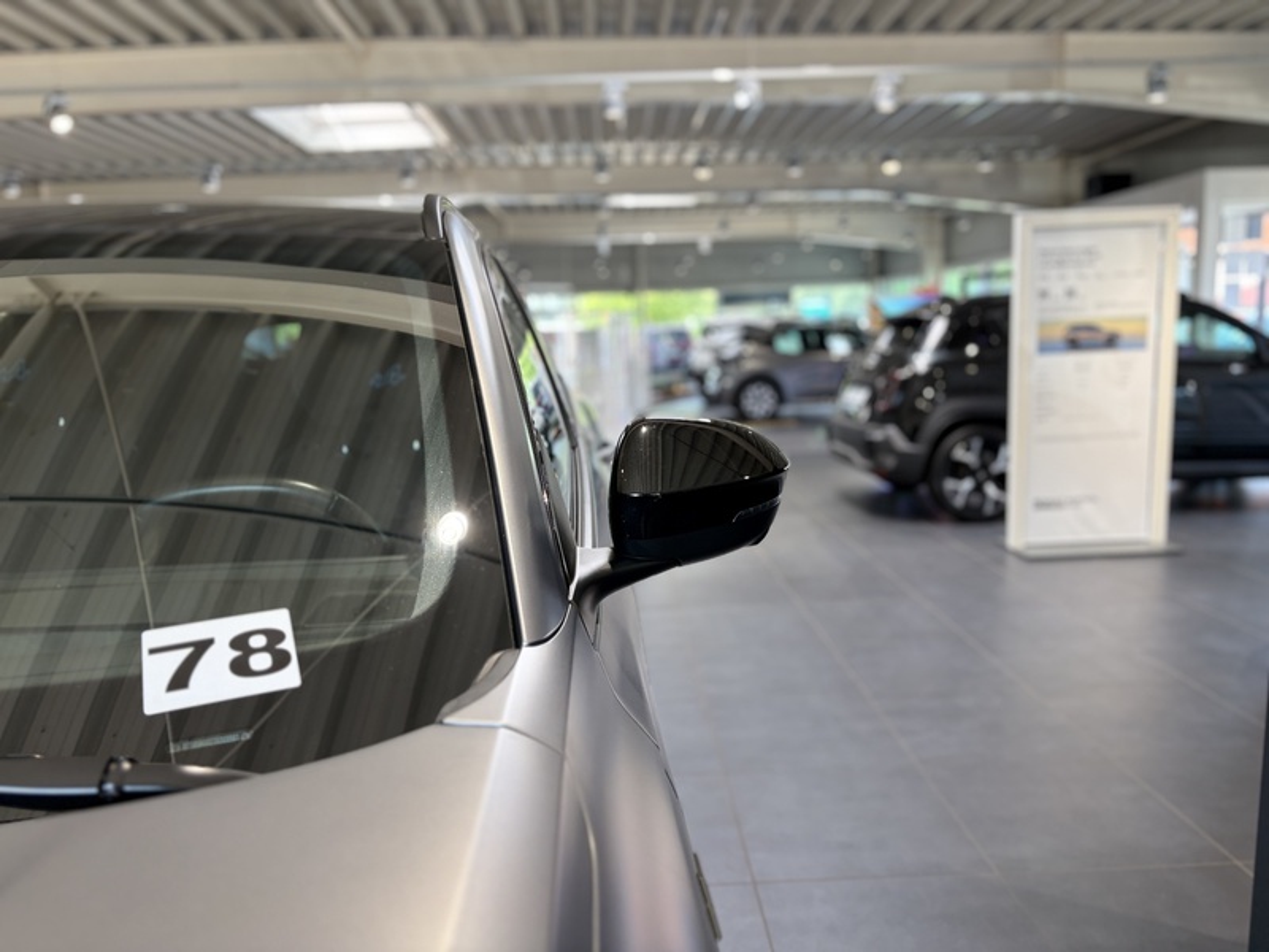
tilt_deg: -7.5
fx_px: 953
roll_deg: +1.3
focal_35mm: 26
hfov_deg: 67.3
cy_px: 476
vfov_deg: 53.1
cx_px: 634
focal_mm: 5.96
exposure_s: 1/125
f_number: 1.6
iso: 80
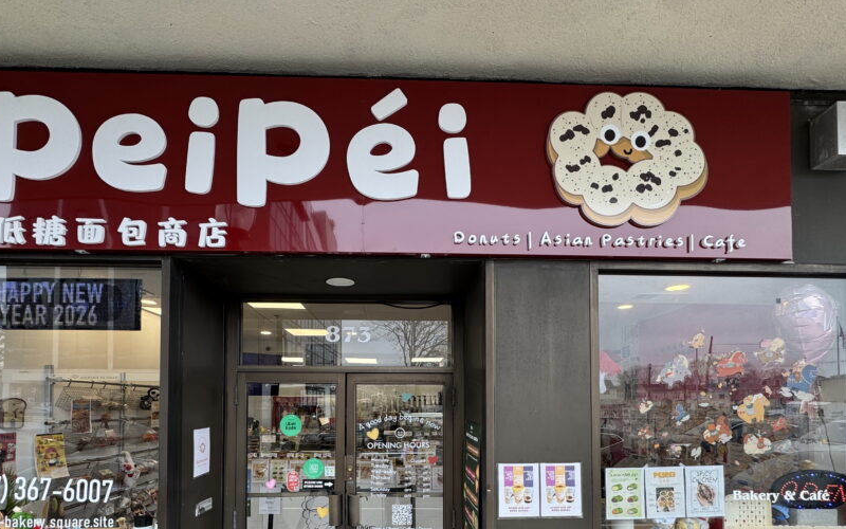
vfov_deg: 59.1
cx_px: 409
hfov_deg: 88.0
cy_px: 394
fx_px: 438
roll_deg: +0.1
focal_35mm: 19
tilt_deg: +1.0
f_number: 2.2
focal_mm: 2.22
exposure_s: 1/161
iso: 40
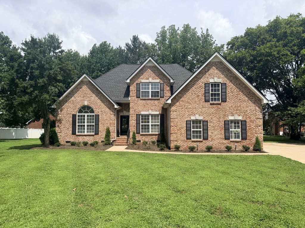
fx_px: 211
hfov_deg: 71.6
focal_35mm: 24
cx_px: 152
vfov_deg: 56.8
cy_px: 114
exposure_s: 1/5714
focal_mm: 6.76
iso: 80
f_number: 1.78
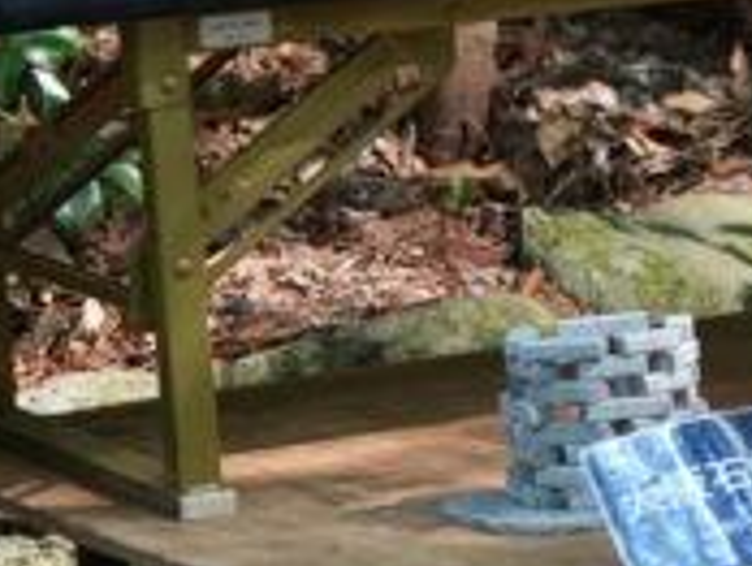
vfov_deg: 5.9
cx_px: 1923
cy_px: 45
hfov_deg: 7.2
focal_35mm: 254
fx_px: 5526
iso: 1000
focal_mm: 45
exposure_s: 1/200
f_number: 3.5
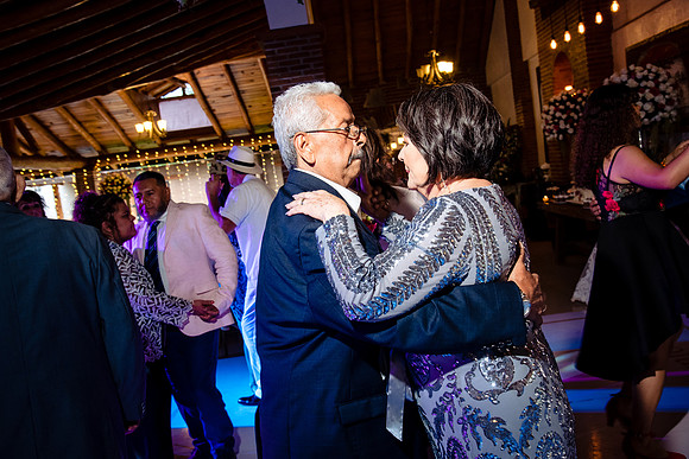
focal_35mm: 35
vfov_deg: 37.9
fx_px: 670
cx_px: 344
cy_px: 230
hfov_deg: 54.4
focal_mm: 35
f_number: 7.1
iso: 2000
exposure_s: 1/60
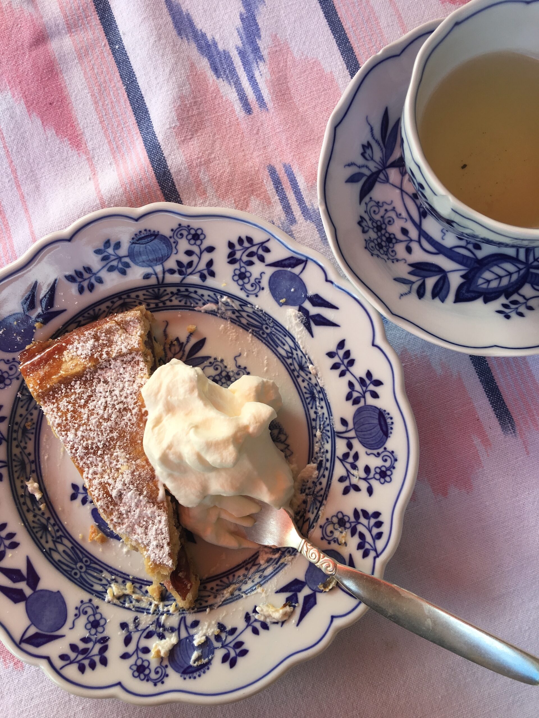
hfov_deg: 48.2
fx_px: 602
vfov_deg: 61.7
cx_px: 270
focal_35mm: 29
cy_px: 359
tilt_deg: -86.6
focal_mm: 4.15
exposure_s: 1/113
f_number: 2.2
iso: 25
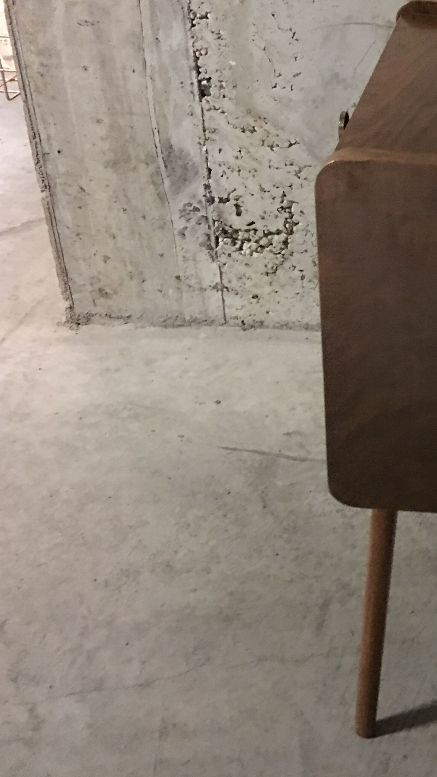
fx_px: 927
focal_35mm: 45
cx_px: 531
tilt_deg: -32.5
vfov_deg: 45.5
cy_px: 371
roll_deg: -7.2
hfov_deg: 24.0
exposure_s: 1/4
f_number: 2.2
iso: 160
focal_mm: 4.15
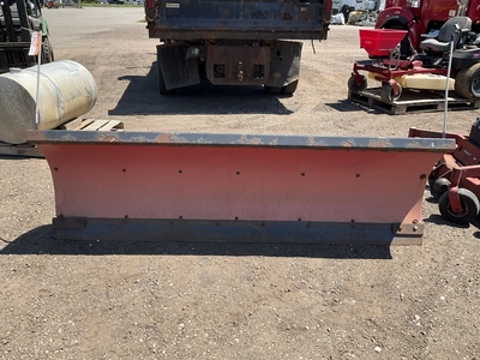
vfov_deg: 48.2
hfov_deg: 61.7
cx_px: 240
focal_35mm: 29
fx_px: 402
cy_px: 180
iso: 25
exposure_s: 1/912
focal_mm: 3
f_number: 1.8
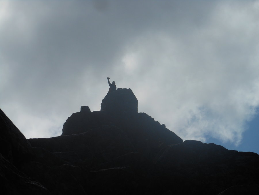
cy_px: 98
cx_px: 130
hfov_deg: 13.5
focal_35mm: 146
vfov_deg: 10.2
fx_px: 1092
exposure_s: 1/250
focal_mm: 26.1
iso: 80
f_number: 16.4
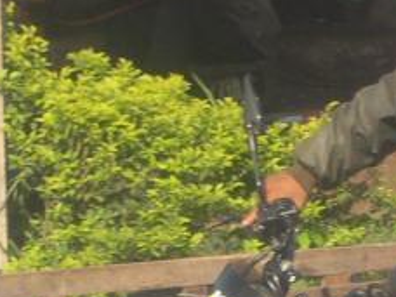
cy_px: 181
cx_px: 281
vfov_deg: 2.9
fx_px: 5846
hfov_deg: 3.9
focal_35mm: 511
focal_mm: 24
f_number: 4.9
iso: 100
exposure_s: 1/169
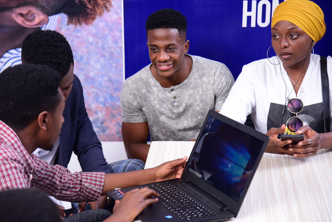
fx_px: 923
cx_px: 166
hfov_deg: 20.4
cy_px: 111
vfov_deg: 13.7
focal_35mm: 100
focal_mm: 100
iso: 1000
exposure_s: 1/125
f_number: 4
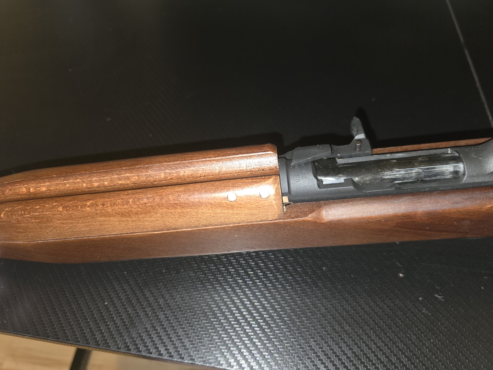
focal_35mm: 24
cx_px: 237
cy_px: 178
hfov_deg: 71.6
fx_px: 342
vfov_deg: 56.8
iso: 250
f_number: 1.7
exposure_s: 1/15
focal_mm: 6.3
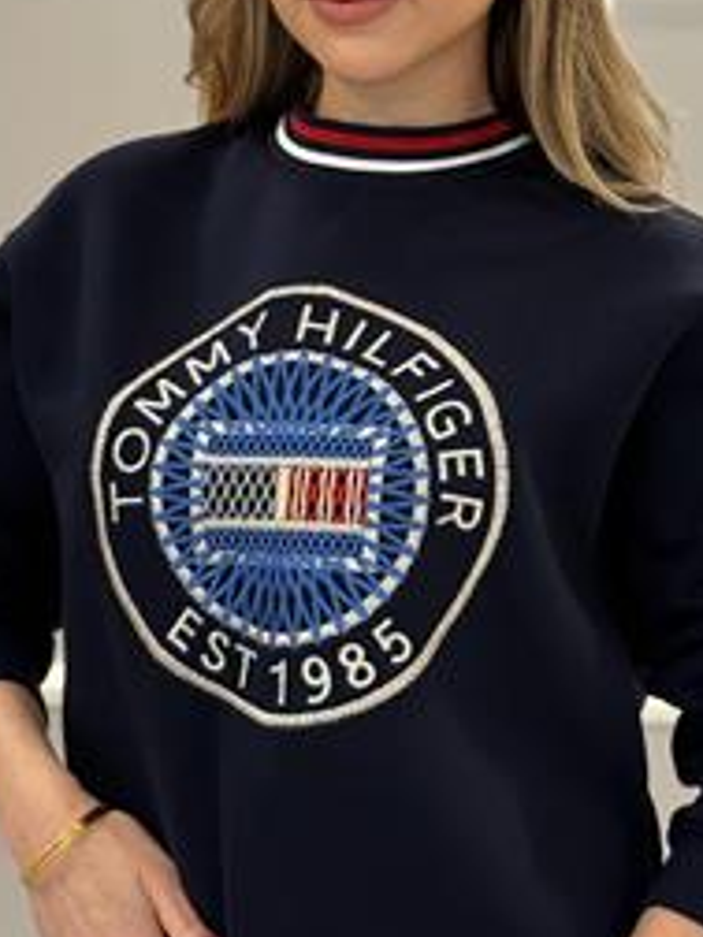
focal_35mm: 99
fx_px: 2681
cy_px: 495
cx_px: 379
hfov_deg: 14.9
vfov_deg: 19.8
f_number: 1.78
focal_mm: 6.76
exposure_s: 1/50
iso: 200
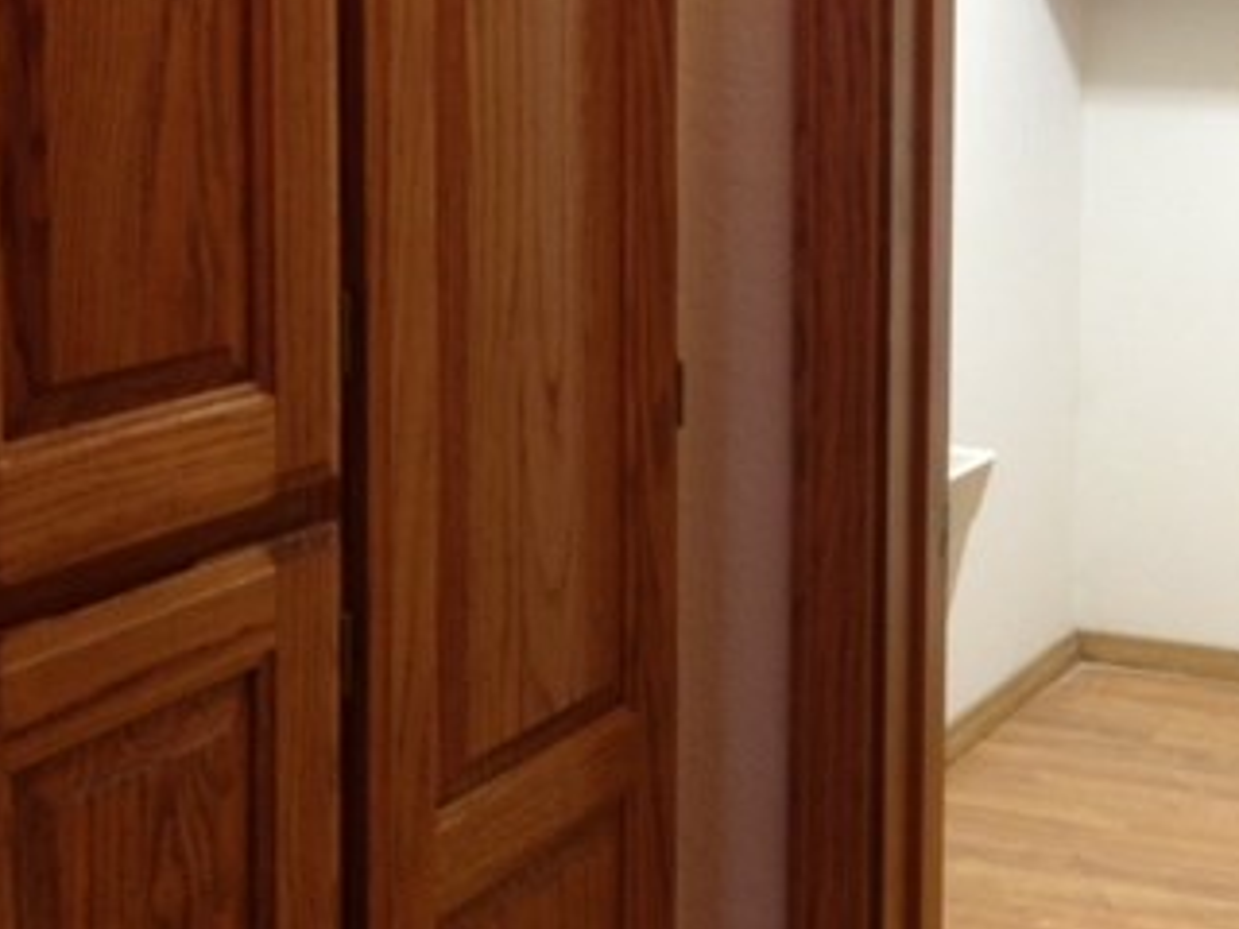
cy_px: 155
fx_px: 2362
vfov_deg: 21.9
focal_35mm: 66
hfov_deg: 28.7
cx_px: 1018
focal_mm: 4.13
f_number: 2.4
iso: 125
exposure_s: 1/20
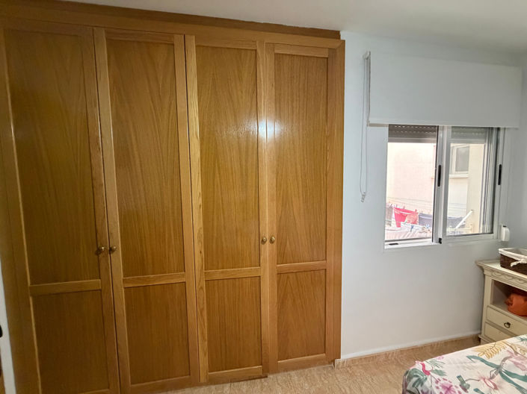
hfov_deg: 102.1
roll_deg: +0.6
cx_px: 264
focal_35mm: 14
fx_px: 213
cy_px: 197
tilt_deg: -3.6
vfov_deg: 85.6
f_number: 2.2
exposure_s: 1/50
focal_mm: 2.22
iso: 640
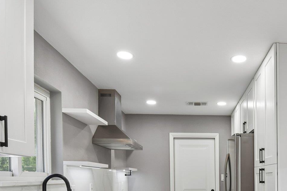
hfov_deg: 59.3
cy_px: 170
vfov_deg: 40.4
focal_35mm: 30
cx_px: 207
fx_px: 239
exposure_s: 1/15
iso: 180
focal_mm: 14
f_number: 8
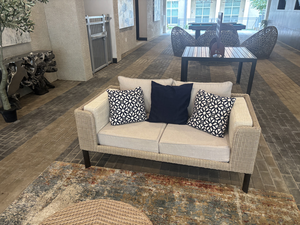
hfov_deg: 67.3
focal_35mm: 26
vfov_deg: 53.1
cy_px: 112
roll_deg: +1.2
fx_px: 225
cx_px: 150
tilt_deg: -24.4
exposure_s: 1/60
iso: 250
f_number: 1.6
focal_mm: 5.96
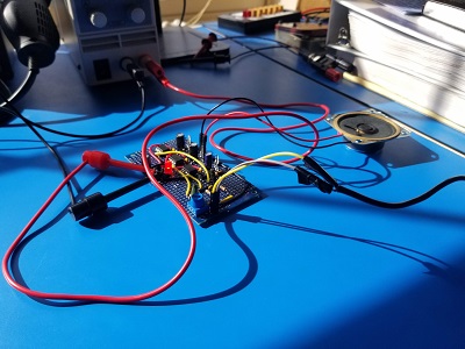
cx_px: 232
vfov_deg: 53.1
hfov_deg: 67.3
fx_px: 349
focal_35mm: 26
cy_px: 174
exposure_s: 1/896
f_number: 1.7
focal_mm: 4.25
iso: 50
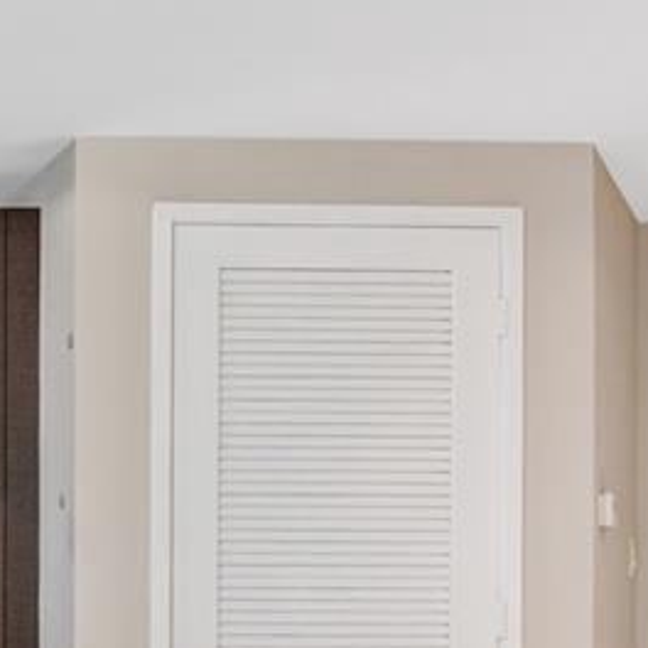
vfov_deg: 23.0
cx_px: -336
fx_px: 1525
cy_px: 655
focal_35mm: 72
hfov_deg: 20.4
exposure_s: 1/30
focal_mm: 14
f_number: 8
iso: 3200
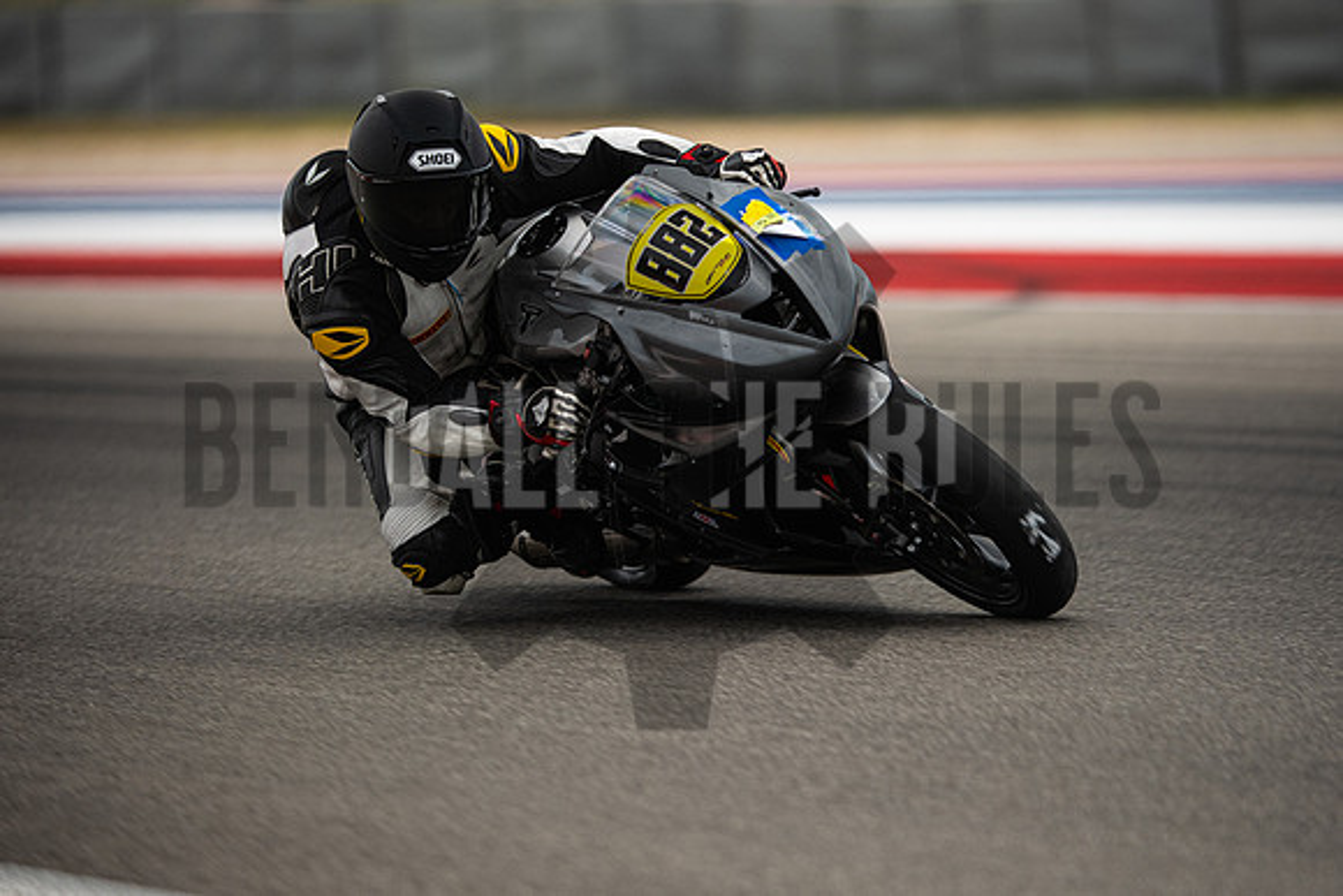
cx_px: 672
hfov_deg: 6.9
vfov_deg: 4.6
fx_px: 11194
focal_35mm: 300
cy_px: 448
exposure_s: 1/5000
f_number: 2
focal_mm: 200
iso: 400
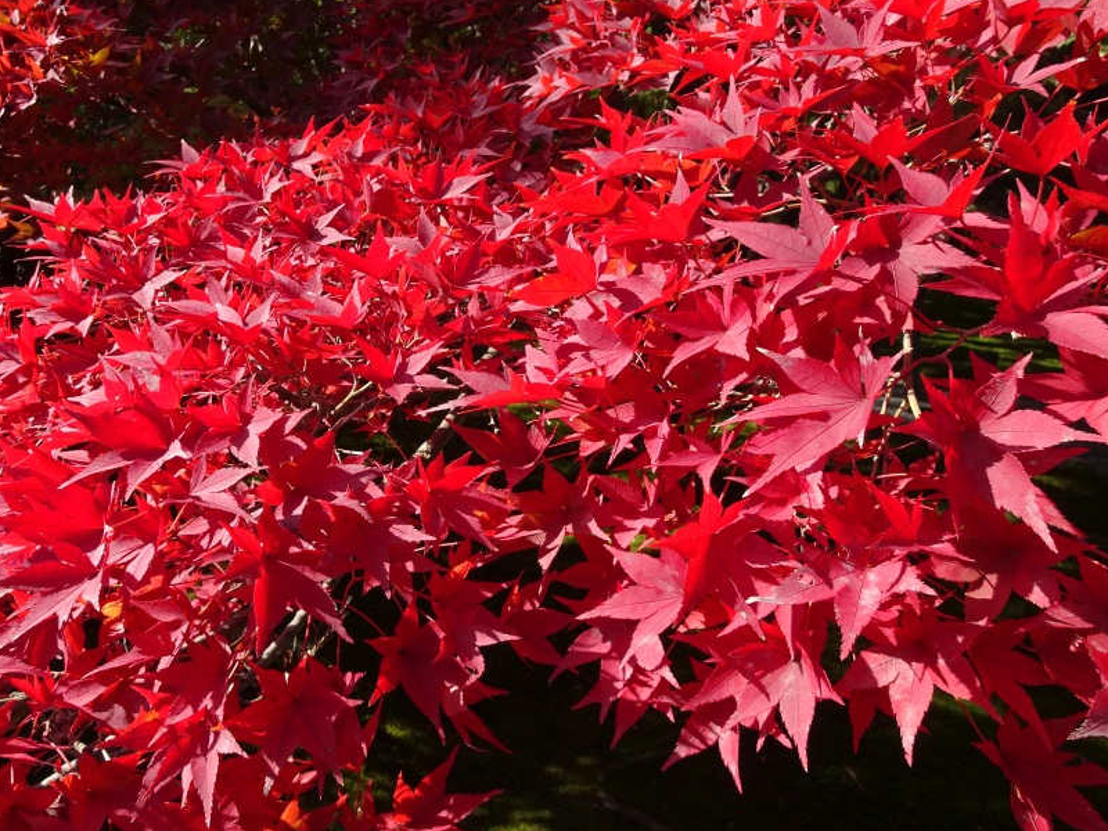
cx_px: 485
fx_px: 960
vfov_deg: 46.8
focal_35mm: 30
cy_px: 402
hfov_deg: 59.8
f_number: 3.5
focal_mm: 4.1
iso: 80
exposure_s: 1/320
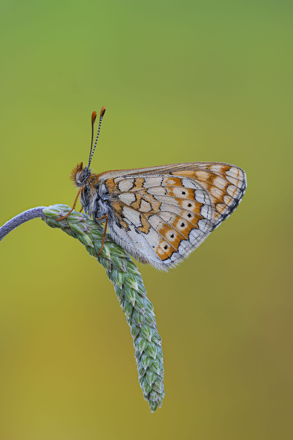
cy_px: 220
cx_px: 146
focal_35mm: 105
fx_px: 1282
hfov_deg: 13.0
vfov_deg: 19.5
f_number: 9
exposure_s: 1/40
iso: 100
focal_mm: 105
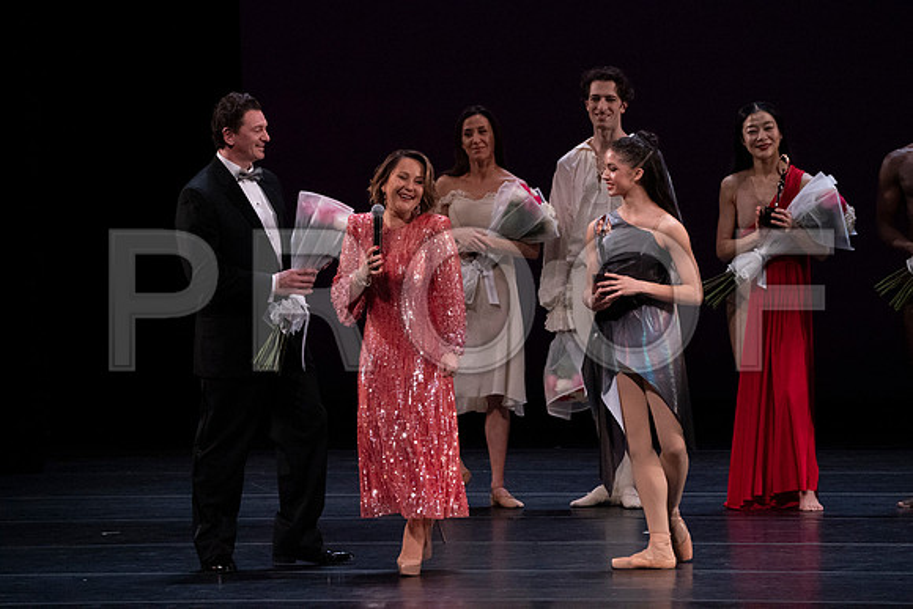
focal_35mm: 400
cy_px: 304
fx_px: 10146
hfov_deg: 5.2
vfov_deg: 3.4
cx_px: 456
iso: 12800
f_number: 14
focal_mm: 400
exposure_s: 1/320
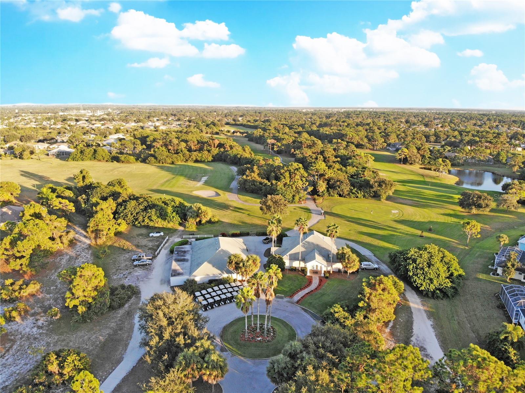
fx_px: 364
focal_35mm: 24
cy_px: 196
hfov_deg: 71.6
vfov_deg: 56.8
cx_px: 262
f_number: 2.8
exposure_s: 1/320
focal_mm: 4.5
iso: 100
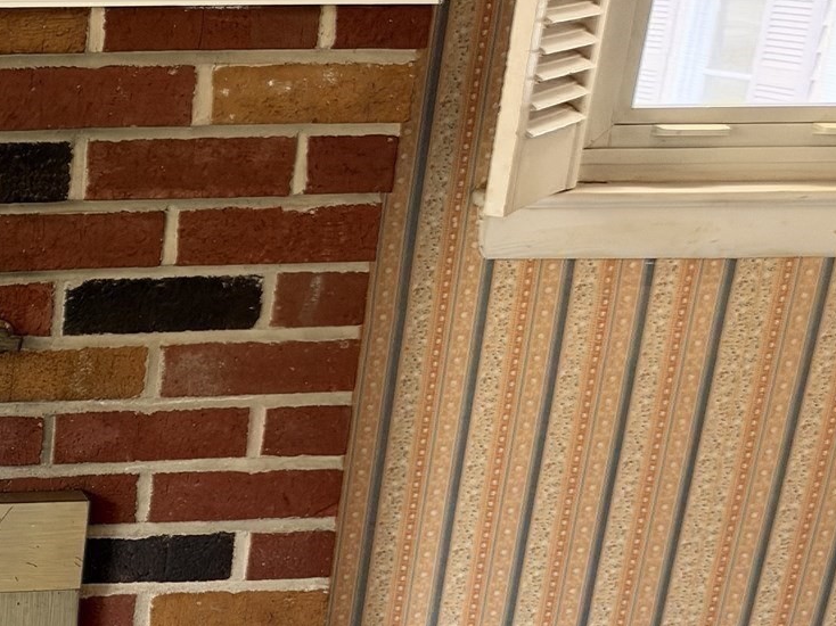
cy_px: 631
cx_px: -281
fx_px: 1618
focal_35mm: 67
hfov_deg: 24.8
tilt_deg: -22.7
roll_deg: +0.8
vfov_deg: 21.1
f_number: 1.48
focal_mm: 6.93
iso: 500
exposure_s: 1/40
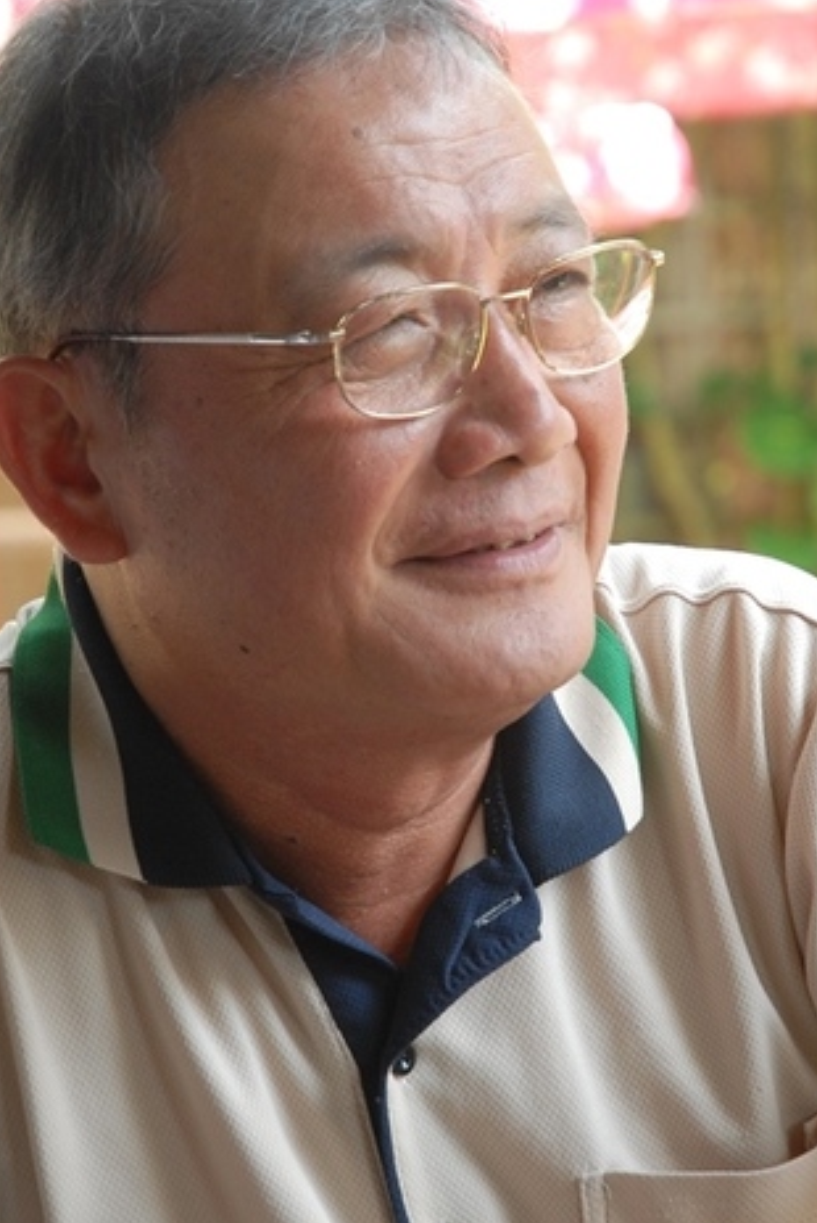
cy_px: 590
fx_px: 6152
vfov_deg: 11.4
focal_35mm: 181
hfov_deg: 7.6
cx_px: 455
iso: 320
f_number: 4.5
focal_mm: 70
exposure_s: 1/80
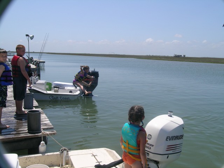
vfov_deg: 36.8
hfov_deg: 47.9
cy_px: 84
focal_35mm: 39
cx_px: 112
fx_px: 252
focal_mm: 8
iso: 50
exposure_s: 1/250
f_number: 7.8
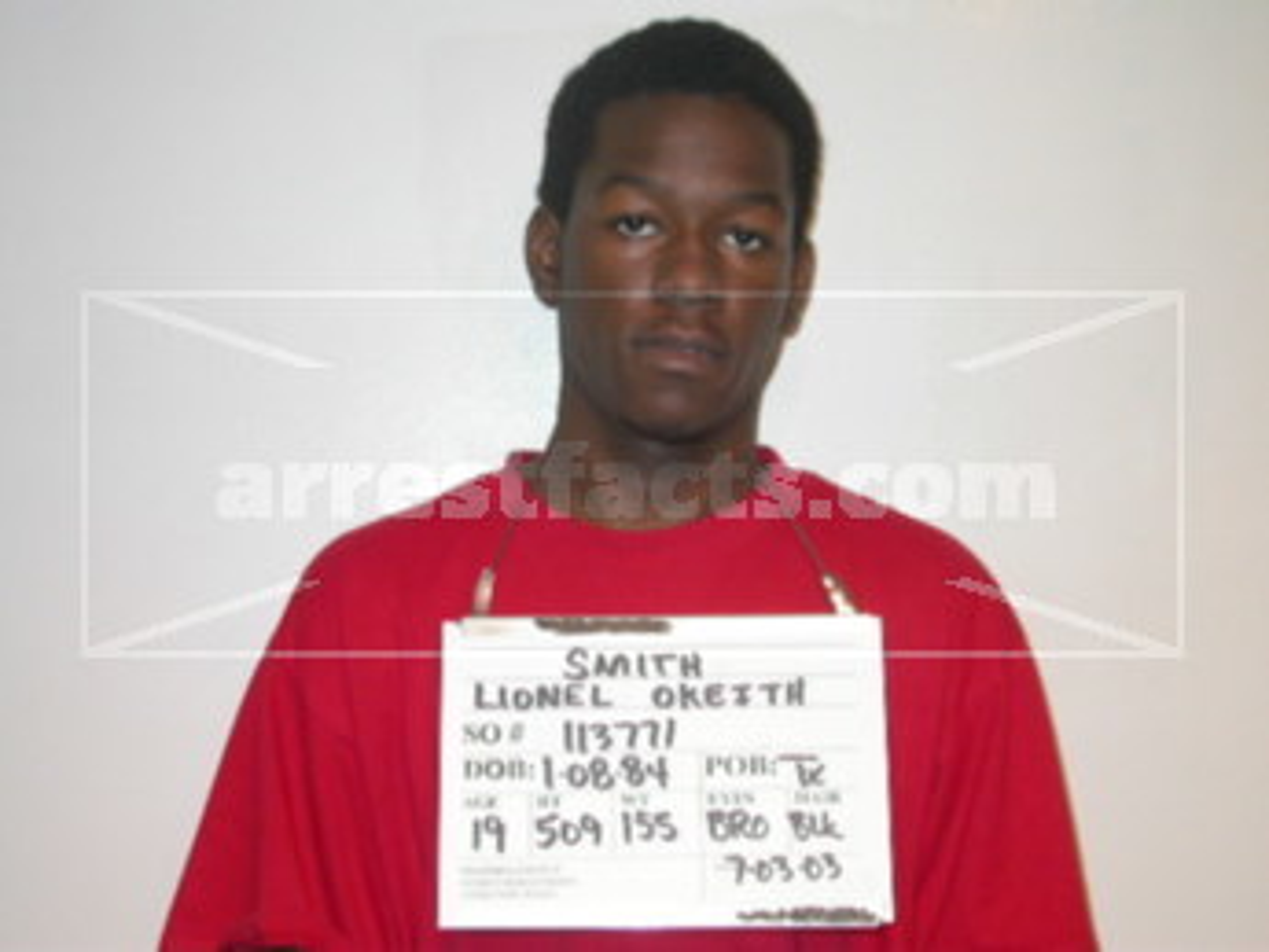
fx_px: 2310
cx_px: 634
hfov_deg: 30.7
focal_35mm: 63
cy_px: 476
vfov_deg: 23.3
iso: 100
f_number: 3.1
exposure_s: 1/60.3
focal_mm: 13.1
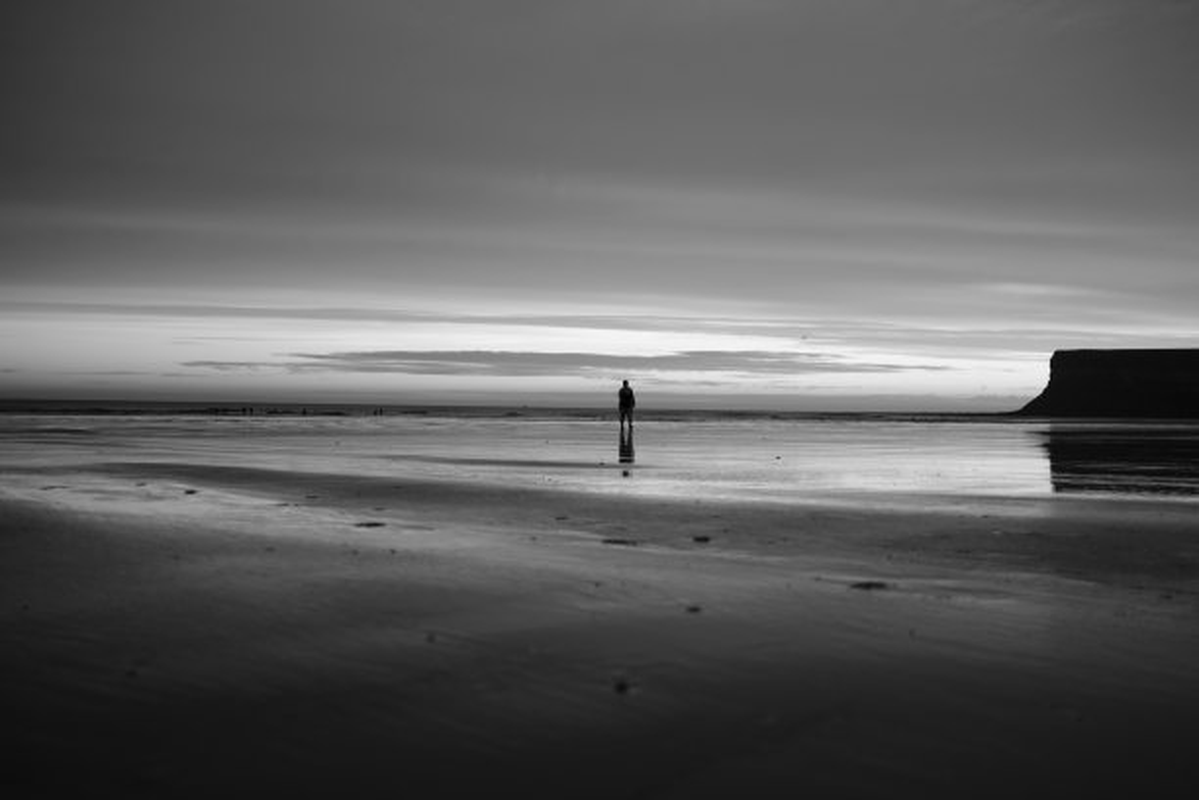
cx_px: 600
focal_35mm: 35
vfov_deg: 37.9
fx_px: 1166
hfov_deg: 54.4
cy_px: 400
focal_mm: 23
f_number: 2.2
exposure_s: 1/450
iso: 200
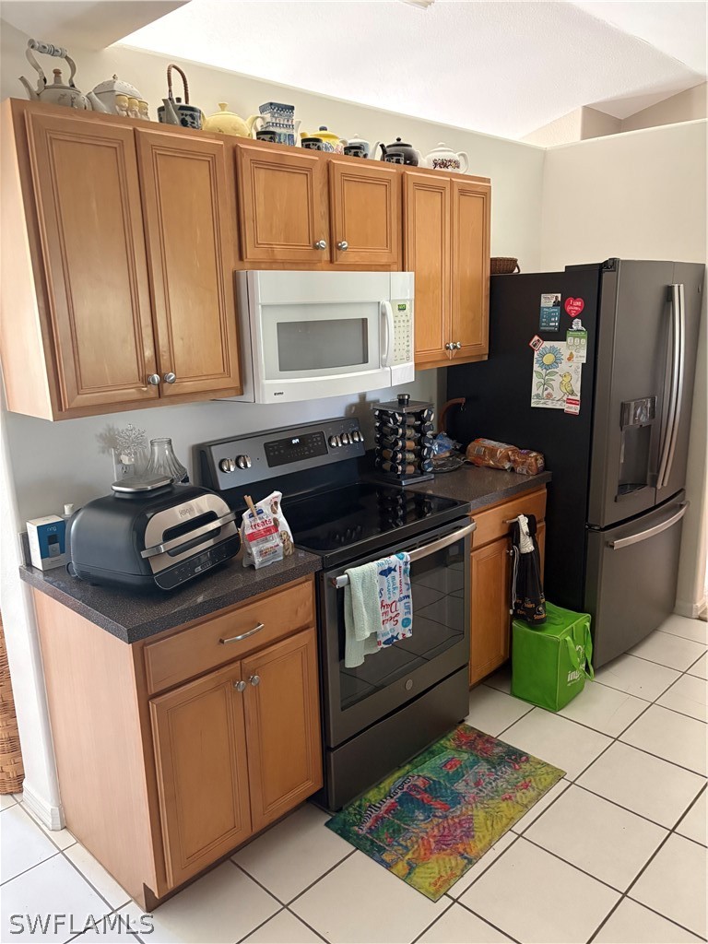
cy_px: 472
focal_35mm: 26
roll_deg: +2.6
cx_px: 354
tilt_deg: -13.4
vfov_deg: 67.3
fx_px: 709
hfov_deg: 53.1
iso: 500
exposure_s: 1/52
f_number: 1.6
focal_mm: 5.96
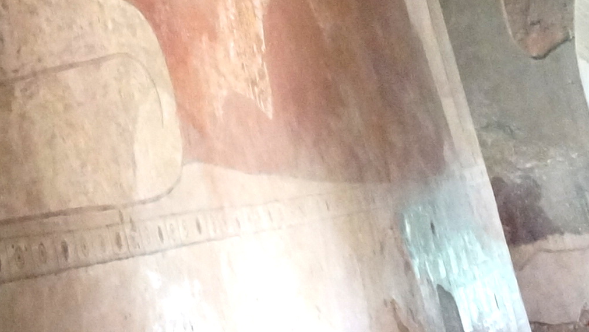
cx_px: -170
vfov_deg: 9.0
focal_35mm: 122
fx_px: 1906
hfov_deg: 16.6
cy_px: -445
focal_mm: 16
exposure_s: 1/160
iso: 3200
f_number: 3.5
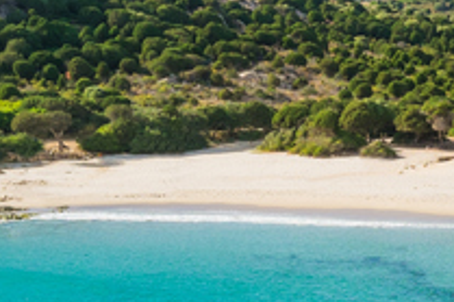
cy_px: 173
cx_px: 441
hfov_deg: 14.3
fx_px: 1789
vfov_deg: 9.6
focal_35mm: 142
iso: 200
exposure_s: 1/420
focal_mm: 27
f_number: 7.1
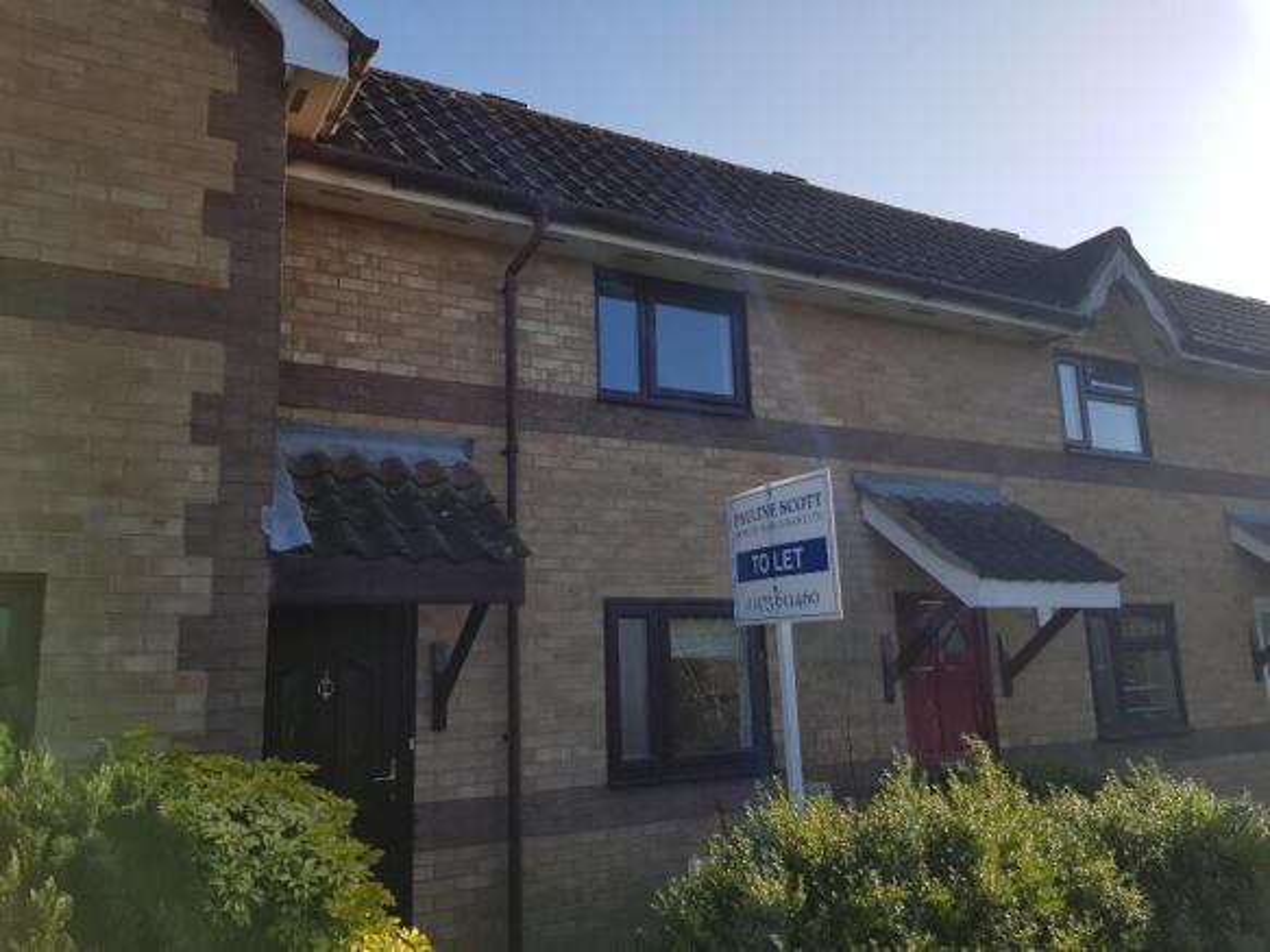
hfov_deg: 67.3
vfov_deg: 53.0
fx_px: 954
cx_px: 635
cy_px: 476
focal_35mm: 26
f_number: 1.7
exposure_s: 1/1892
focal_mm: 4.2
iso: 40
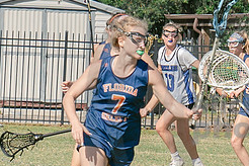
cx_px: 256
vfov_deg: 2.6
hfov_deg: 3.9
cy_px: 109
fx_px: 3624
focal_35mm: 524
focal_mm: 70
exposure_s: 1/1250
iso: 250
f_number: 5.6
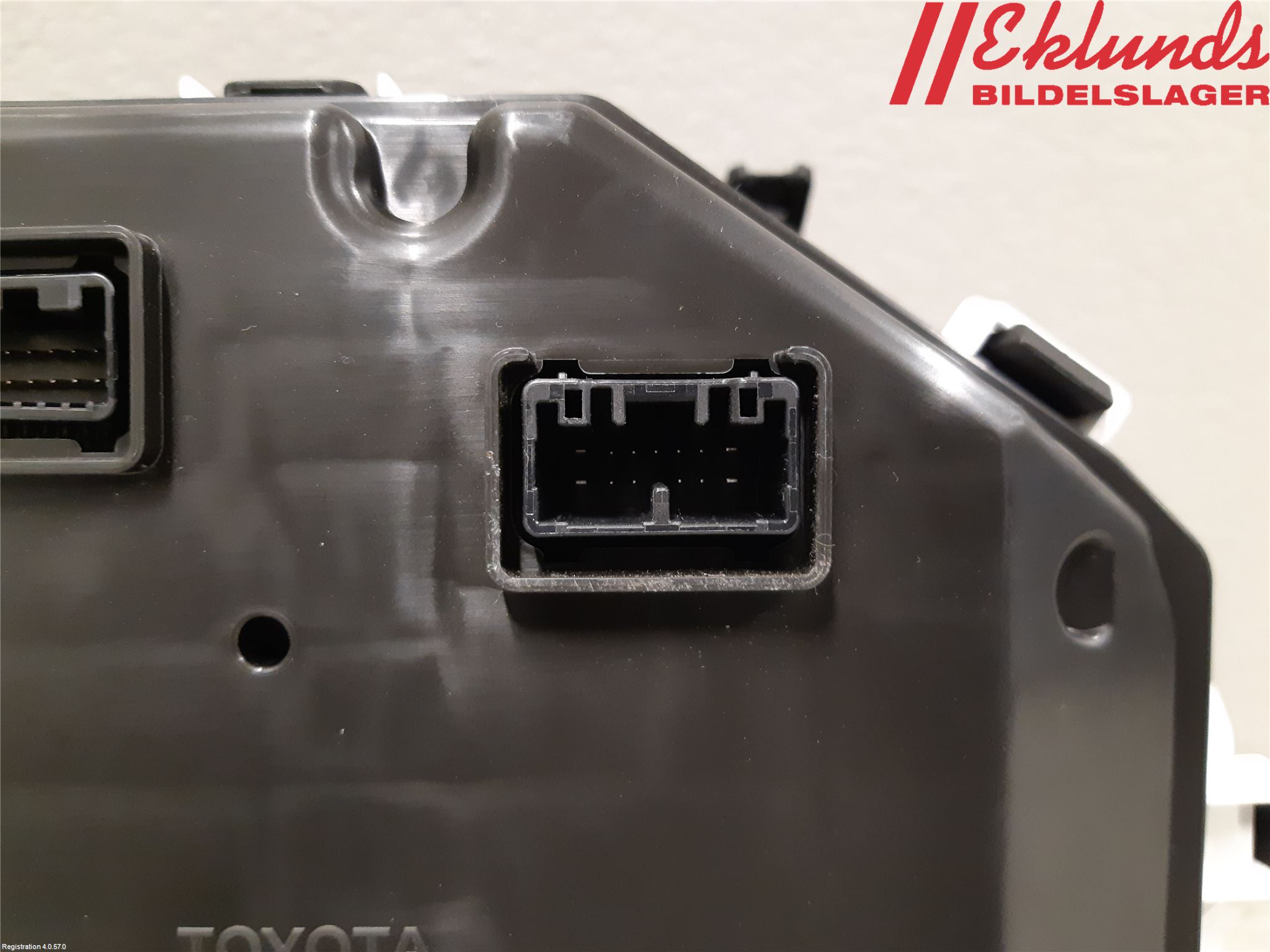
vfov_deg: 53.1
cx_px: 635
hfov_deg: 67.3
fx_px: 954
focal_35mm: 26
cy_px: 476
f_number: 1.7
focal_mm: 3.93
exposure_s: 1/25
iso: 320
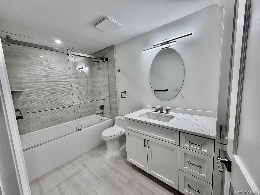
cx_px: 130
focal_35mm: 14
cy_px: 98
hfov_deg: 102.1
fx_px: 105
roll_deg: +2.6
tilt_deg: -7.8
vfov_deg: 85.7
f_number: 2.2
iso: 125
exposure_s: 1/120
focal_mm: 2.22
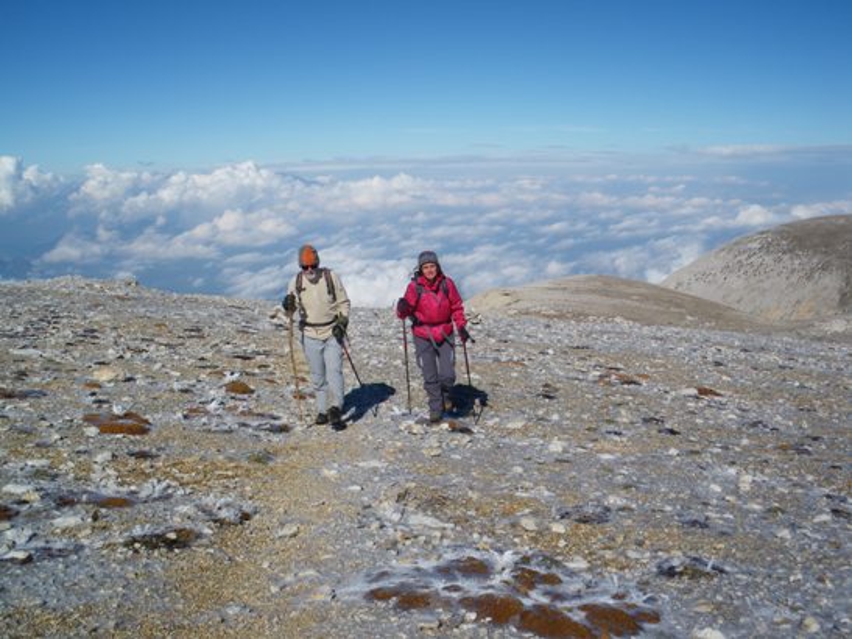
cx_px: 426
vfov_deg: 39.6
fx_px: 886
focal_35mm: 36
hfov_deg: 51.4
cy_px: 320
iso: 64
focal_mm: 6.3
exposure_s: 1/500
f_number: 5.4
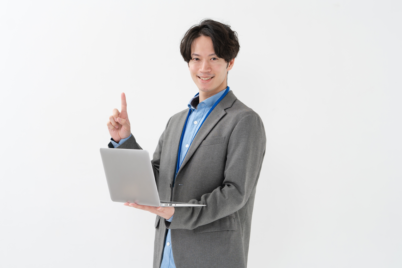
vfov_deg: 13.0
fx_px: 1173
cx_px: 201
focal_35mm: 105
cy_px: 134
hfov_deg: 19.5
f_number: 3.5
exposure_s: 1/400
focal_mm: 105
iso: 250
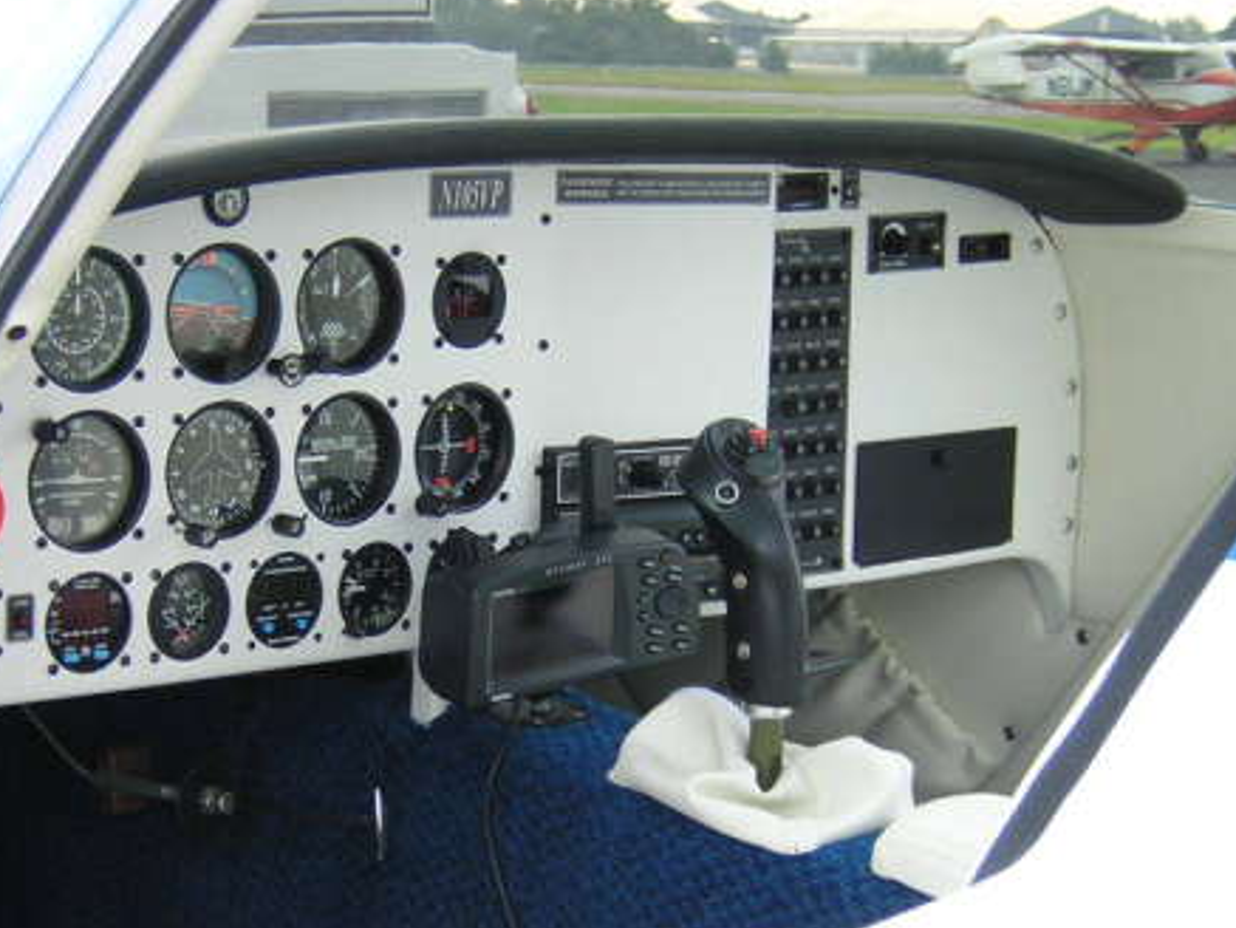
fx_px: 3464
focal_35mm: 97
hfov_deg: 20.2
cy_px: 586
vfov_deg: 15.2
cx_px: 519
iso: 100
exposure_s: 1/110
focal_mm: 9.6
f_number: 3.8
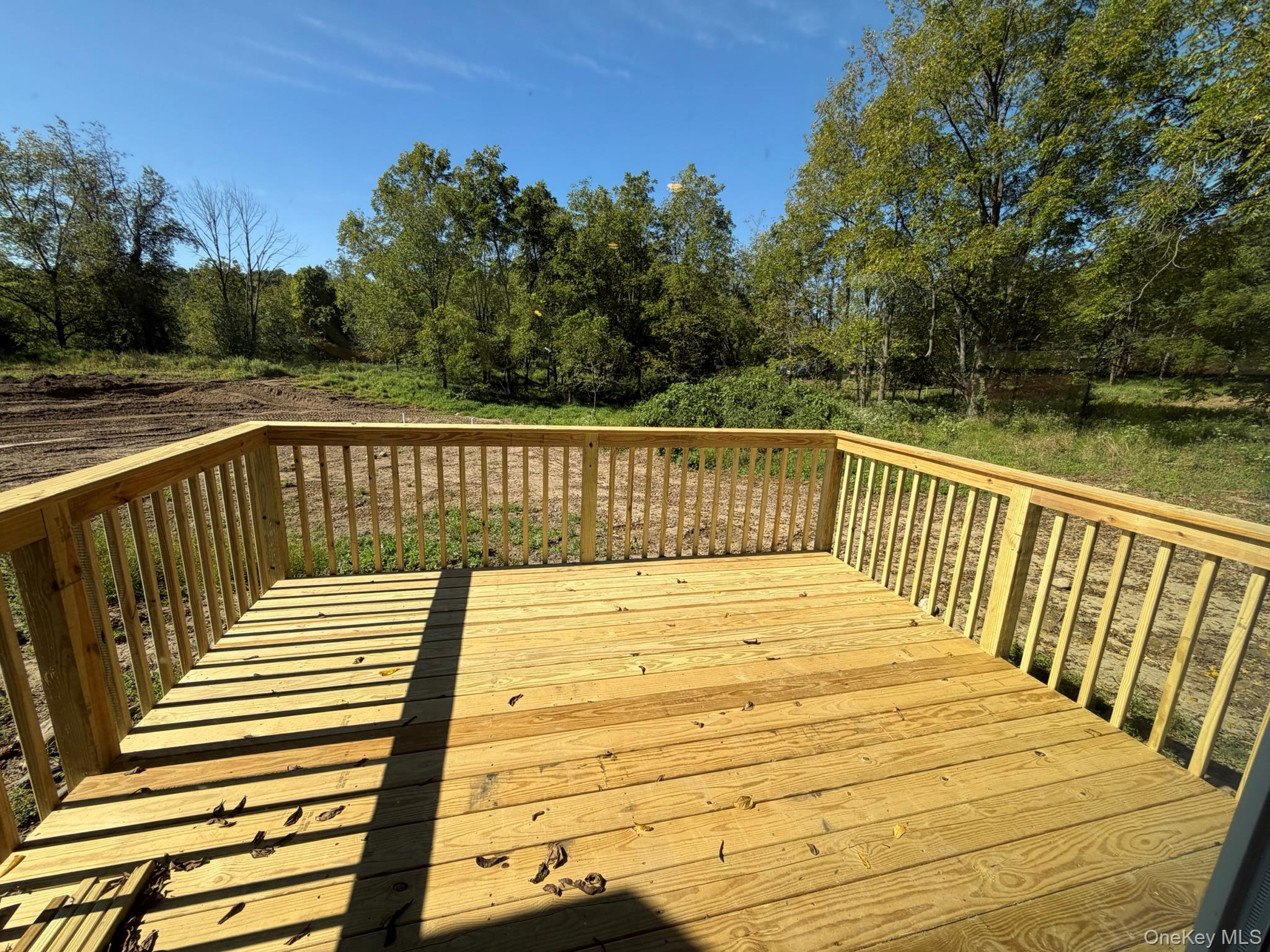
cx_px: 635
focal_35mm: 14
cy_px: 476
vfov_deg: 85.7
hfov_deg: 102.1
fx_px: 514
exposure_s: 1/770
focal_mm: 2.22
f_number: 2.2
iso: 32
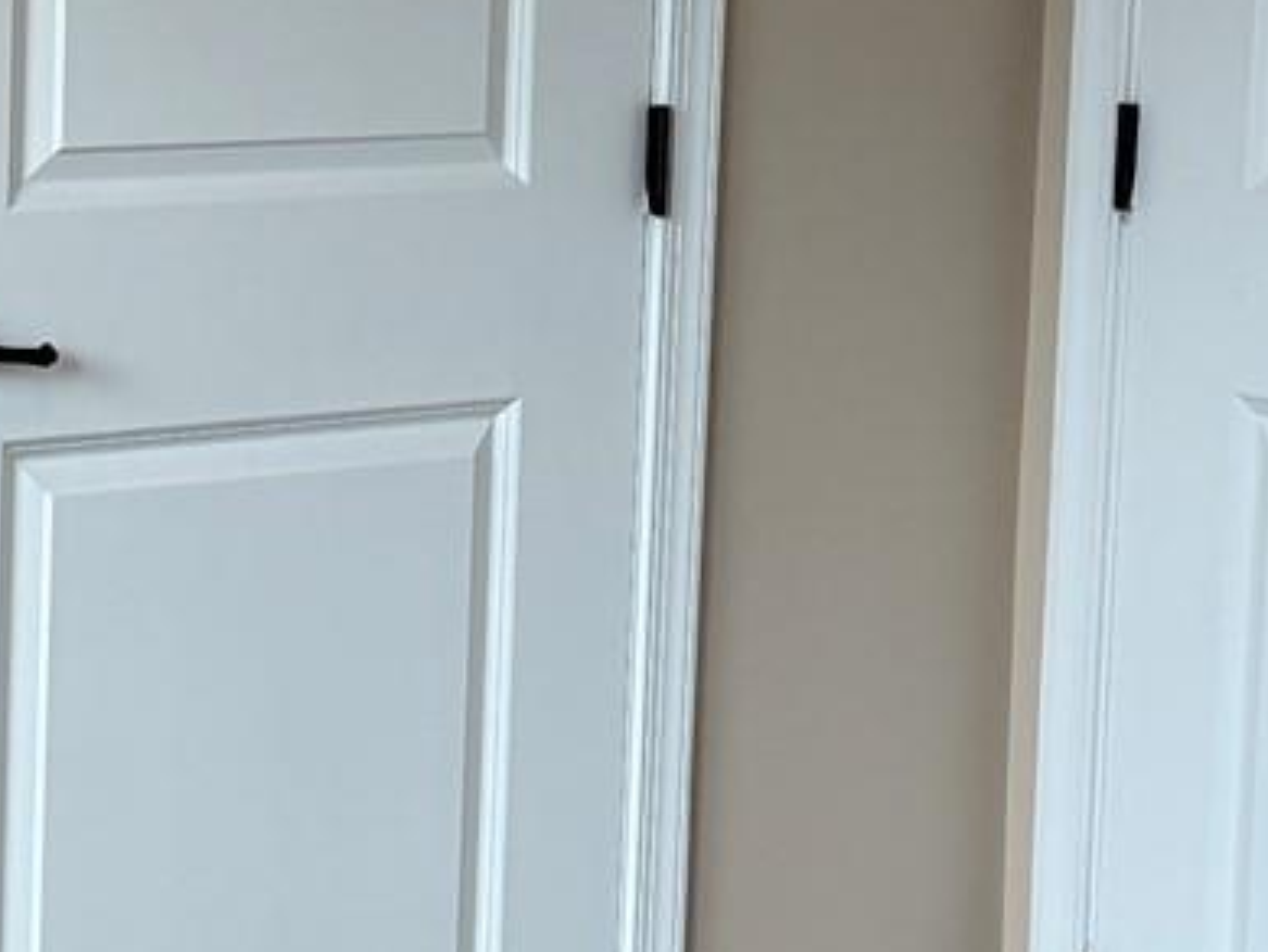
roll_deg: -2.3
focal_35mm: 137
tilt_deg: -7.4
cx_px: 786
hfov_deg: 14.4
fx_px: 5020
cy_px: 241
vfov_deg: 10.8
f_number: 1.6
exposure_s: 1/120
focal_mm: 5.96
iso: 80
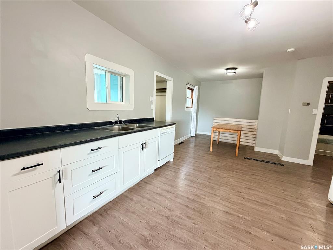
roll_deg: -1.7
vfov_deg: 85.7
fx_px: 135
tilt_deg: -7.5
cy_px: 125
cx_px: 166
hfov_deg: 102.1
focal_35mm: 14
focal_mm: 2.22
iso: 400
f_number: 2.2
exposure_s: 1/60
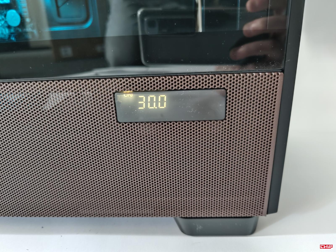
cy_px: 126
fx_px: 243
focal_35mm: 25
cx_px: 168
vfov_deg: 54.9
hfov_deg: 69.4
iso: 778
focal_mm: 6.78
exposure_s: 1/13
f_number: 1.85
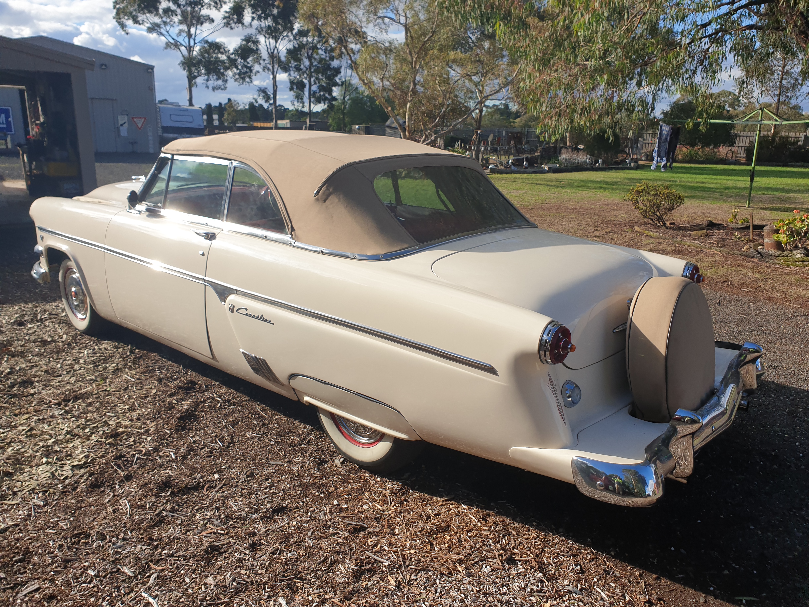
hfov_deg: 67.3
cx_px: 404
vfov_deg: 53.1
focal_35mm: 26
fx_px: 608
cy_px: 304
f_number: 2.4
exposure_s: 1/1605
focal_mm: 4.3
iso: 50
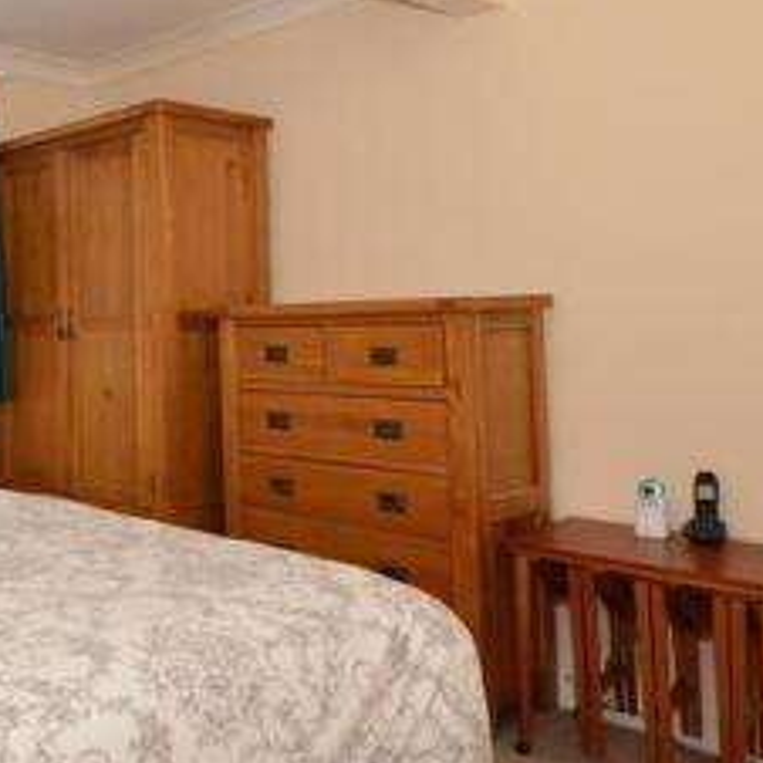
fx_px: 923
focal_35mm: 37
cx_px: -14
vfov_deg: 44.4
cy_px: 268
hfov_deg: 39.2
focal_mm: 10
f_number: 8
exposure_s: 1/200
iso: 400
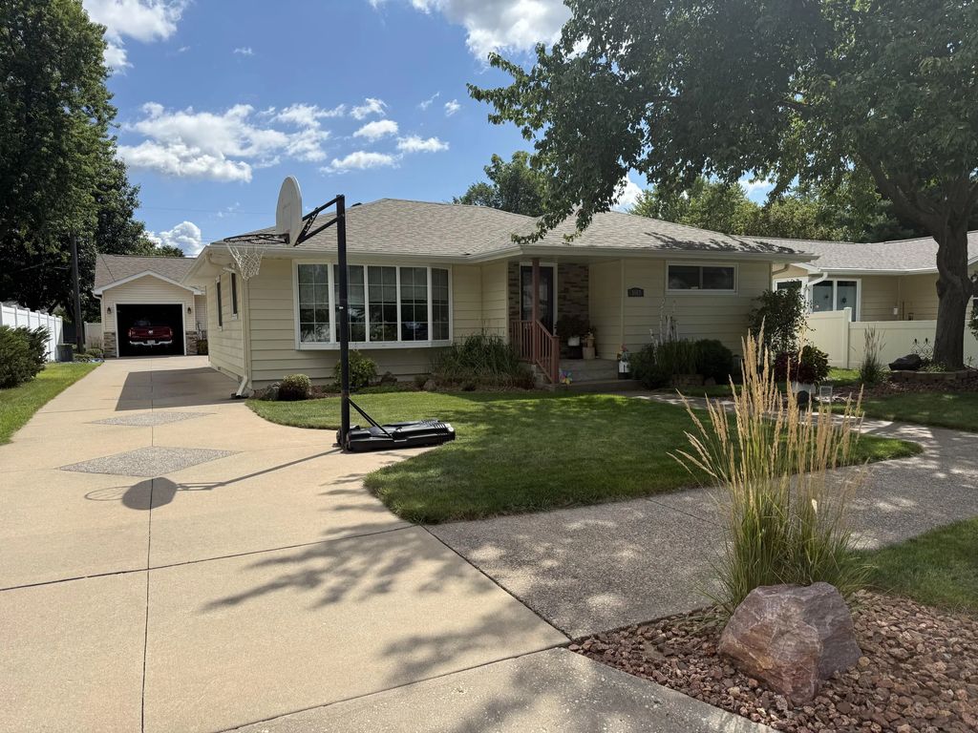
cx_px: 489
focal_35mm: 24
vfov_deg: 56.8
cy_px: 366
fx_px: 678
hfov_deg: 71.6
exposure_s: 1/5319
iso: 80
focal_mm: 6.76
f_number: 1.78
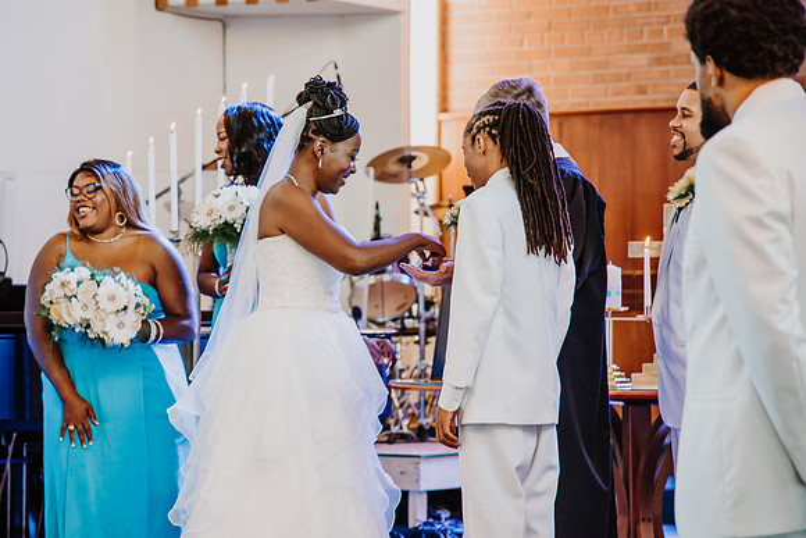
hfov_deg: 14.2
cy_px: 290
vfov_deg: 9.5
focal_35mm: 145
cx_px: 320
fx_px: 3241
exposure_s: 1/125
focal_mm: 120
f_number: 4
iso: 1000
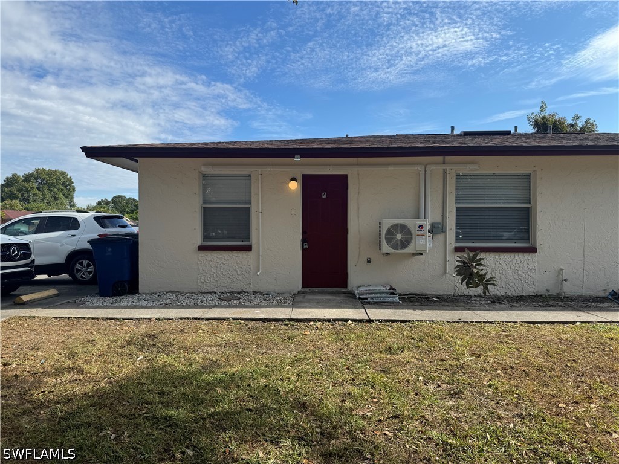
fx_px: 429
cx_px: 310
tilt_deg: -0.7
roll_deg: -0.6
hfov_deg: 71.6
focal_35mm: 24
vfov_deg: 56.8
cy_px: 232
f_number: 1.78
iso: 80
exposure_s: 1/4049
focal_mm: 6.76
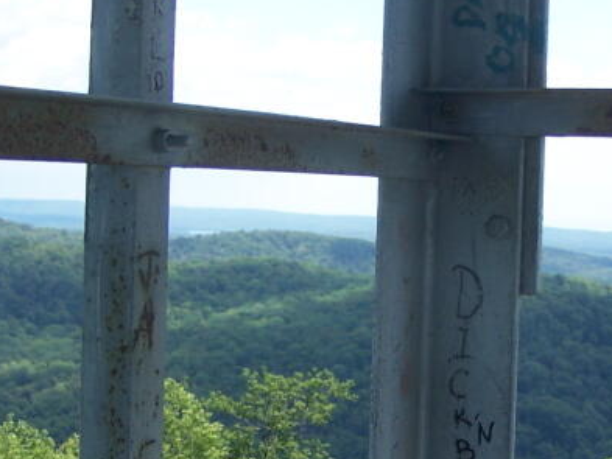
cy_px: 289
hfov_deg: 19.6
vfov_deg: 14.9
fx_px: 1751
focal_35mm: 99
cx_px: 483
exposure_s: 1/640
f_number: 2.8
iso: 80
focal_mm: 6.3
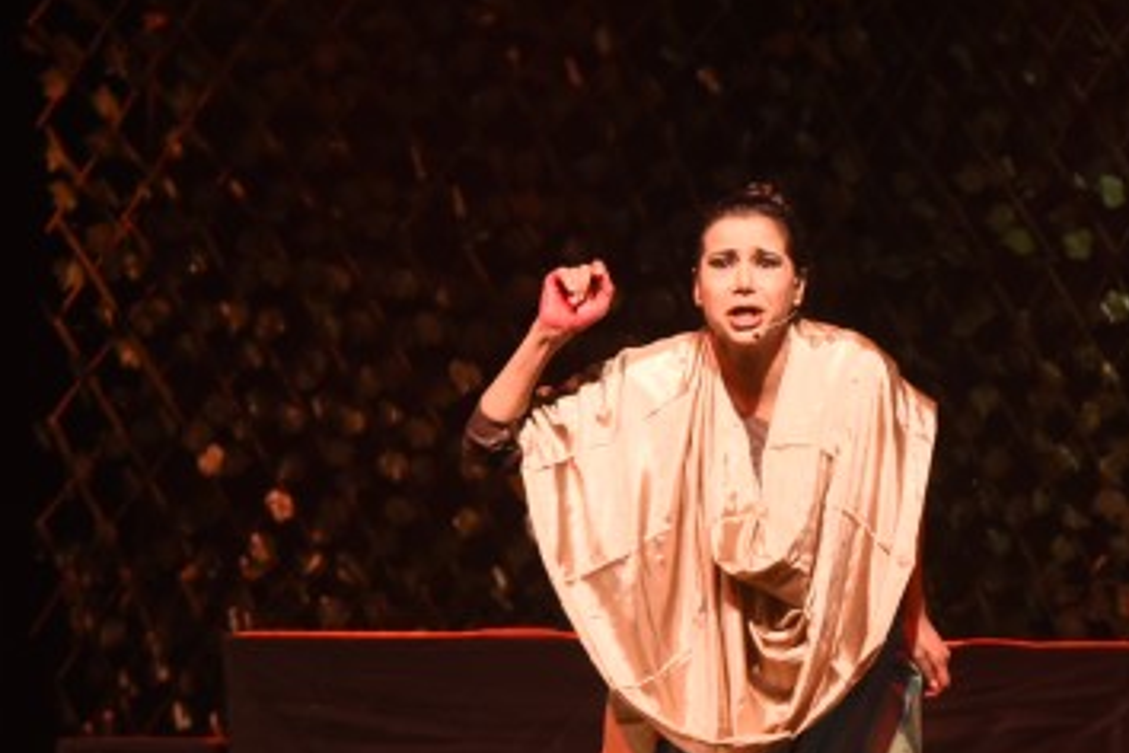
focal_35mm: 190
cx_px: 794
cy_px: 547
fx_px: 5958
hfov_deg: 10.8
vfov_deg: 7.2
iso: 2000
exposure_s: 1/125
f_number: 5.6
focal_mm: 105
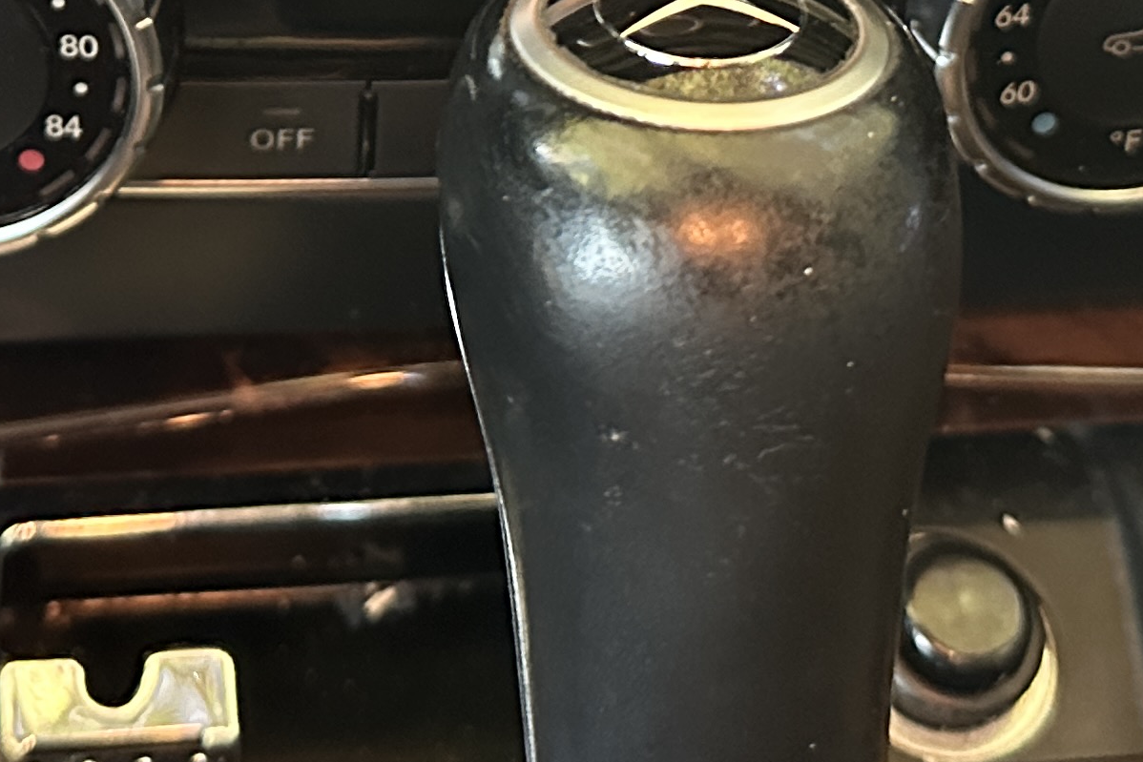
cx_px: 419
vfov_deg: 15.1
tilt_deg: -33.8
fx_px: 2667
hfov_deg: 24.1
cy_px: -360
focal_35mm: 84
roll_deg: -1.4
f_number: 1.78
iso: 1000
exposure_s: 1/33
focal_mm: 6.86
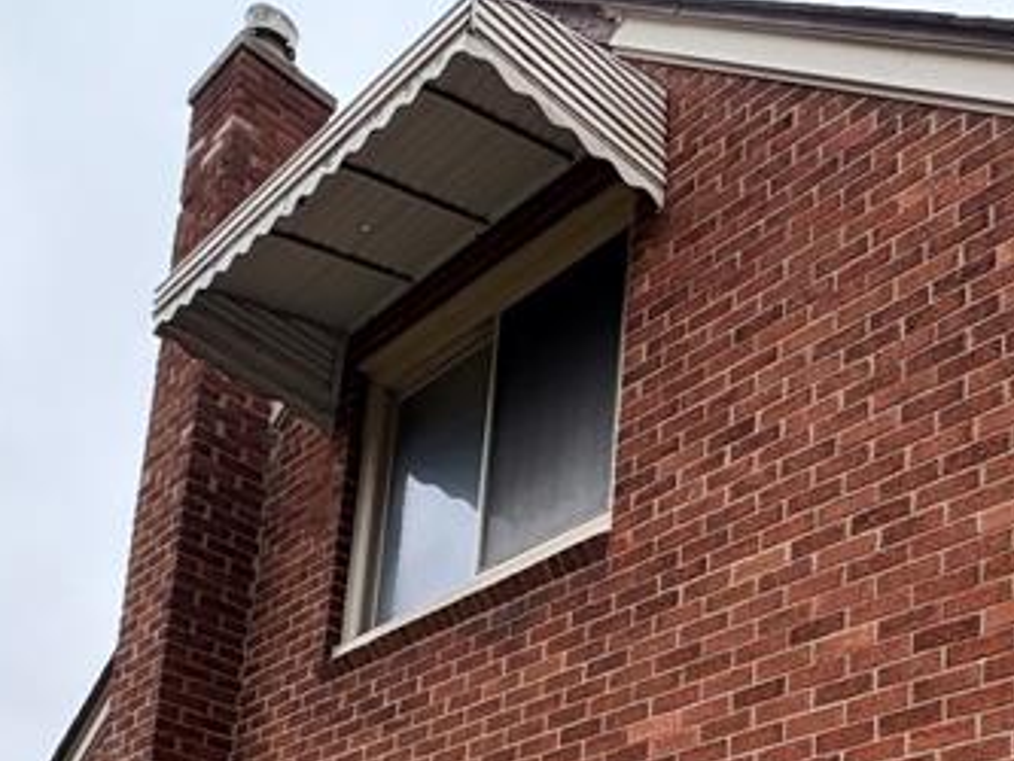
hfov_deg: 40.9
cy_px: 992
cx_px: 889
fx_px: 1260
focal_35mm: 43
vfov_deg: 27.8
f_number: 2.2
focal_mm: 2.22
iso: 160
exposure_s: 1/99
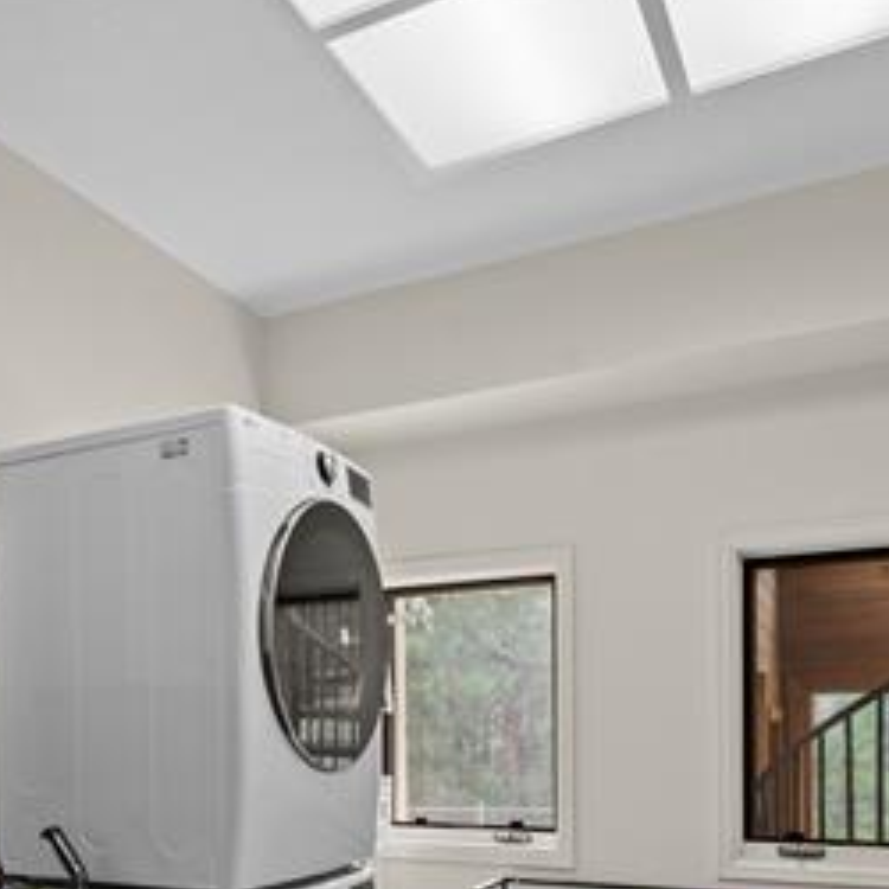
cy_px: 733
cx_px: 235
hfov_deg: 43.6
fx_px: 1075
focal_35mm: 37
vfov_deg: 42.6
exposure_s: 1
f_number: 8
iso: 160
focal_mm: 17
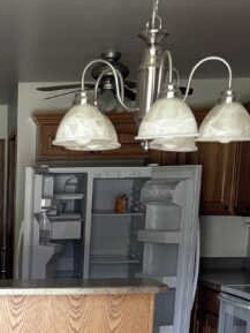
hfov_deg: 15.2
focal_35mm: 92
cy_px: 439
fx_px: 885
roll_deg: +0.2
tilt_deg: -14.0
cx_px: -91
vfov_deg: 19.5
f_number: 1.6
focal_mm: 5.96
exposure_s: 1/121
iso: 125
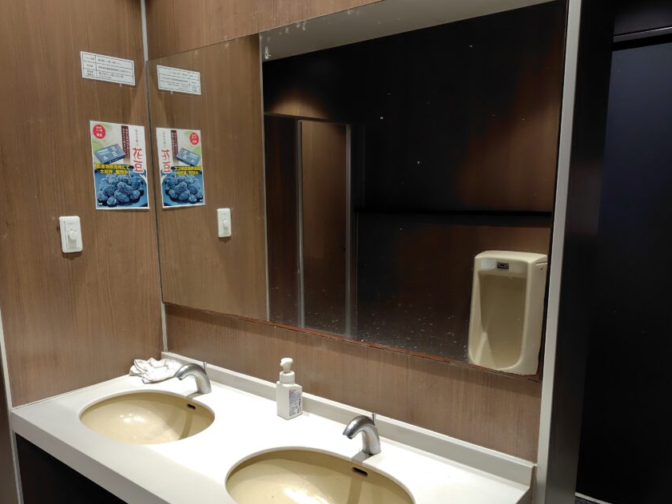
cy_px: 293
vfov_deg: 49.6
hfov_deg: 63.3
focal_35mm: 28
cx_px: 303
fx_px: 544
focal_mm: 5.6
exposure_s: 1/60
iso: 336
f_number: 1.9
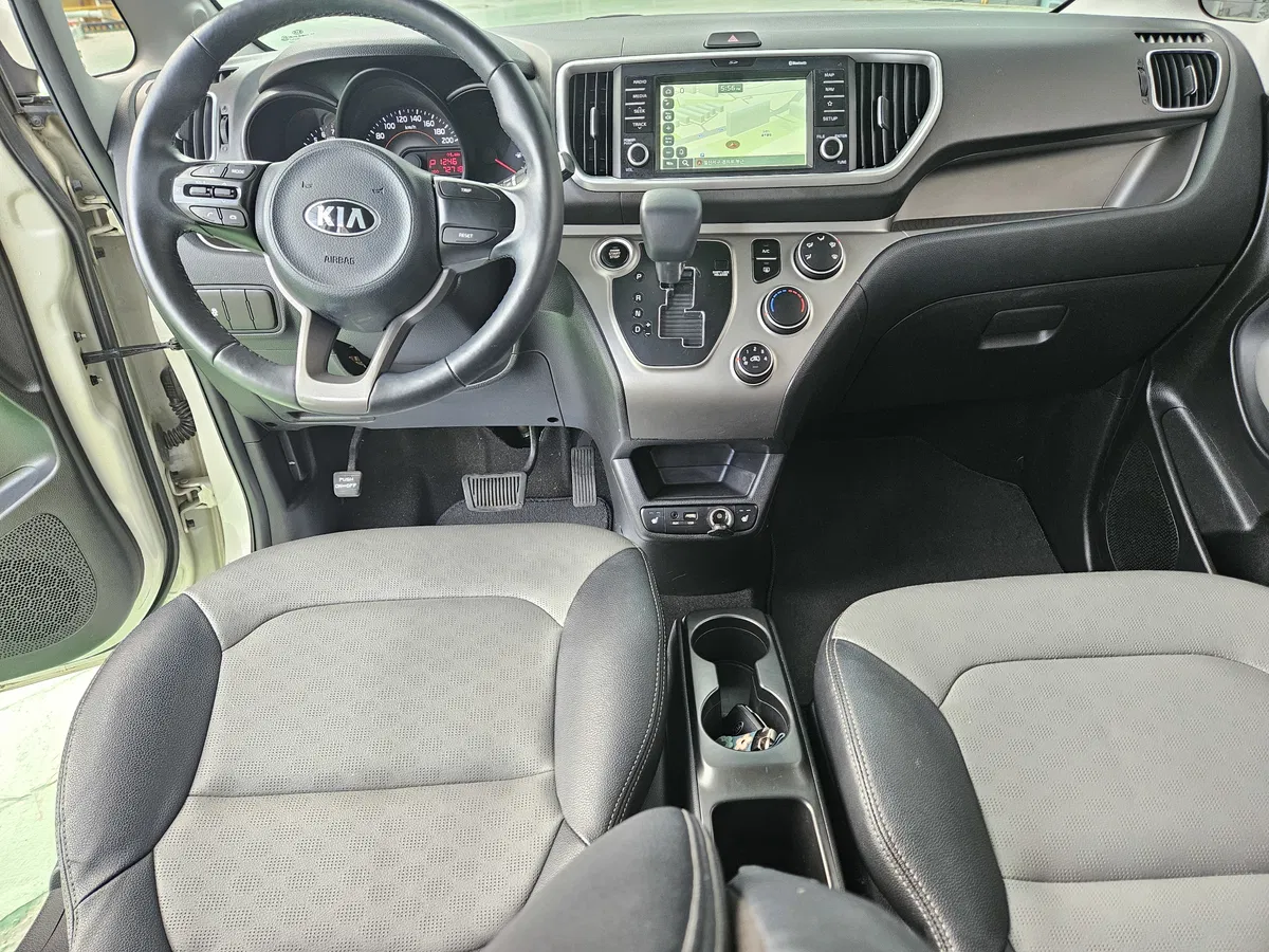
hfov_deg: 73.9
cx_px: 634
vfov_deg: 58.9
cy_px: 476
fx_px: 843
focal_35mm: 23
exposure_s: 1/120
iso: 500
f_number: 1.8
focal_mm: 5.4
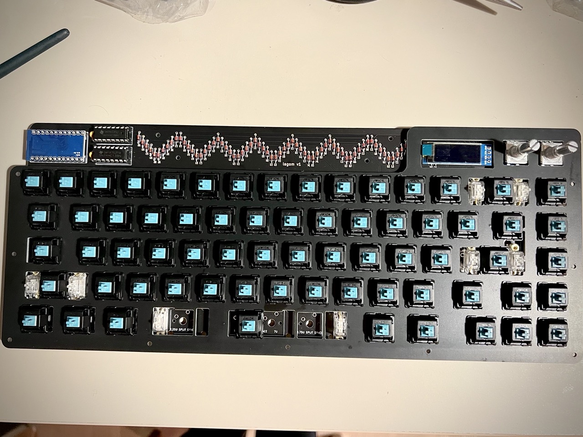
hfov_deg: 67.3
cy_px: 218
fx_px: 438
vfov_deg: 53.1
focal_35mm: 26
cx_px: 292
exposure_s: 1/25
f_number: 1.5
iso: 640
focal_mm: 5.7
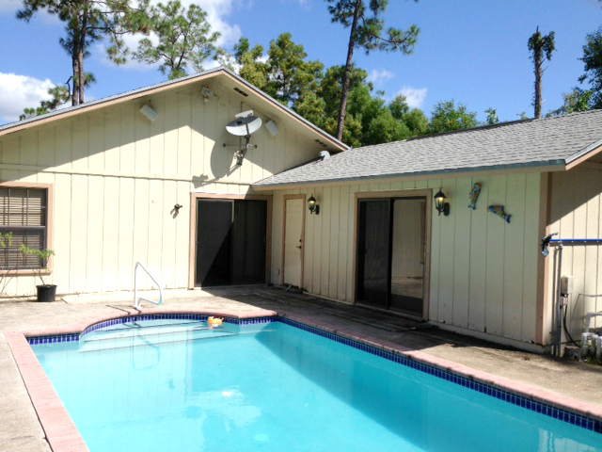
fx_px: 574
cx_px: 301
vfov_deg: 42.9
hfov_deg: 55.4
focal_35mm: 33
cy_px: 226
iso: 50
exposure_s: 1/1869
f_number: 2.4
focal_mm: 4.13
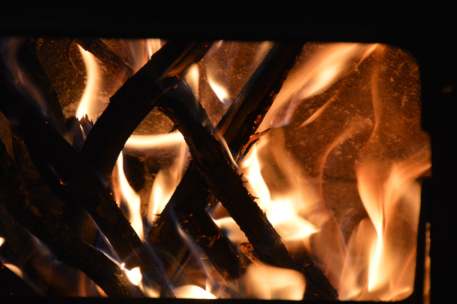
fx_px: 3091
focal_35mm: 244
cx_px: 202
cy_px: 148
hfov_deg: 8.5
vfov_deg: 5.6
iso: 720
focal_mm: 105
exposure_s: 1/60
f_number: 5.6
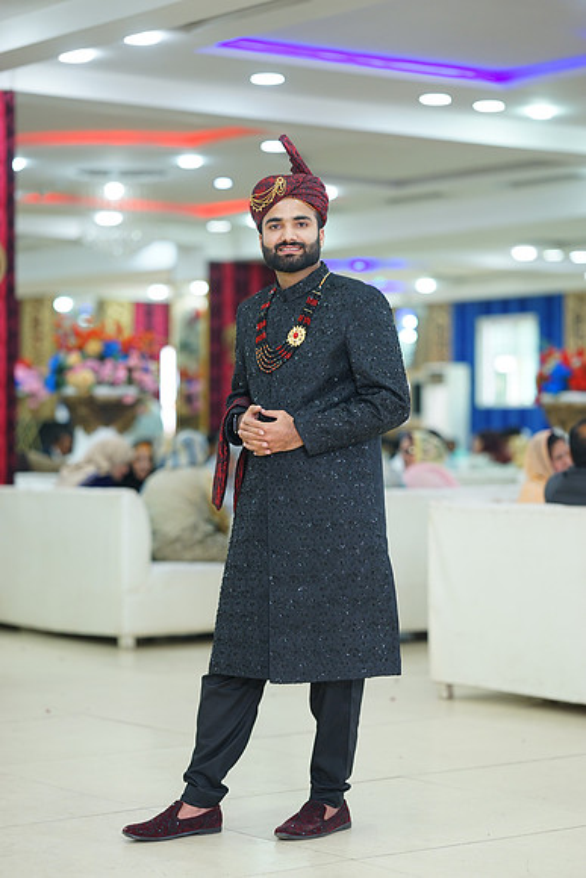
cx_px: 293
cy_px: 439
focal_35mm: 85
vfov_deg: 23.9
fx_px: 2074
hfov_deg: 16.1
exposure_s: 1/160
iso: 400
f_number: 2
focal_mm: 85
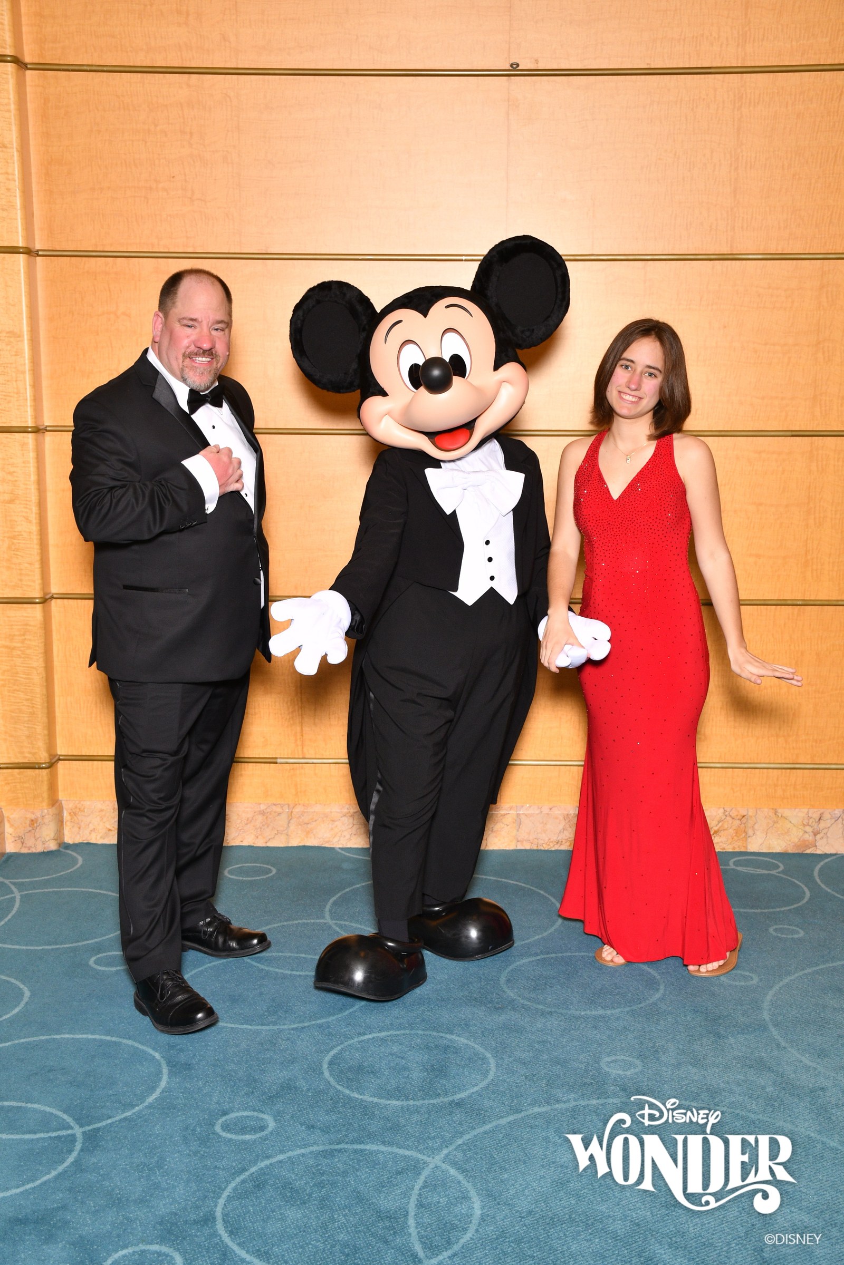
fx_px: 1688
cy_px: 632
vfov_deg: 41.1
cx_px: 422
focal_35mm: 48
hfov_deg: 28.1
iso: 400
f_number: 5.6
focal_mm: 32
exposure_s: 1/125
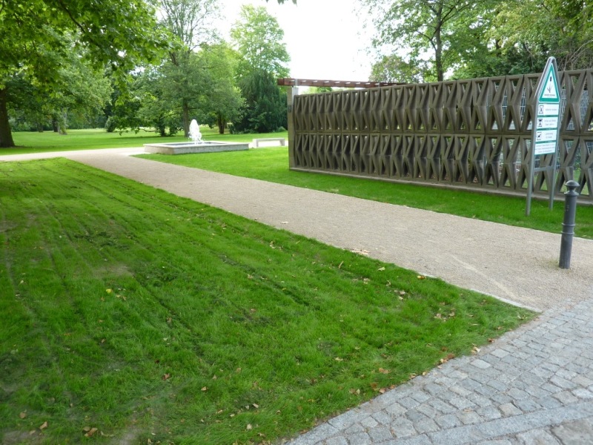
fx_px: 428
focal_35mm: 25
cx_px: 296
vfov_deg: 54.9
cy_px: 222
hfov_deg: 69.4
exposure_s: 1/50
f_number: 3.3
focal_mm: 4.1
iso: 80
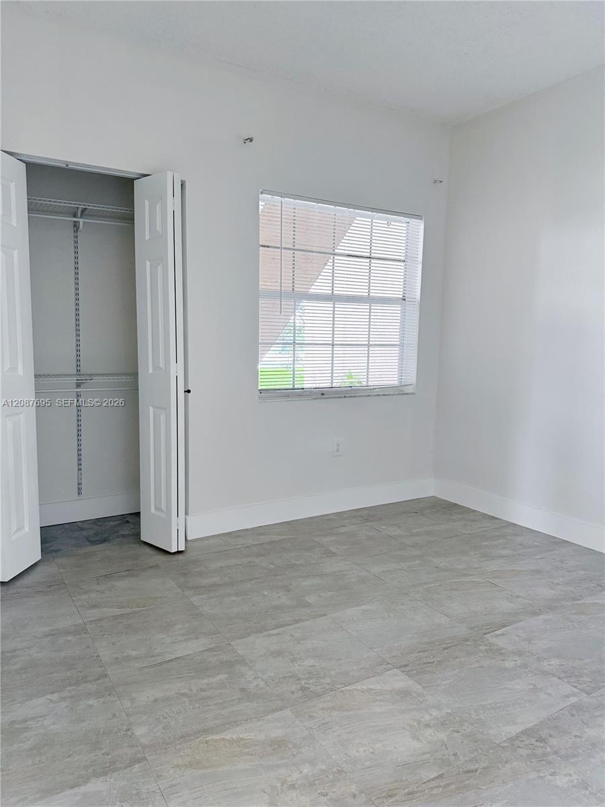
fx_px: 559
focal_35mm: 24
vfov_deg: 71.6
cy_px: 404
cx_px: 302
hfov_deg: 56.8
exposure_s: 1/60
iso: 250
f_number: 1.78
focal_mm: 6.76
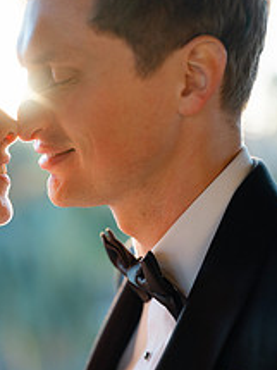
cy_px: 253
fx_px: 983
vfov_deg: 21.2
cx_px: 28
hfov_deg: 15.9
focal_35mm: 92
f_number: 1.7
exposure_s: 1/640
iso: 200
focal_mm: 55
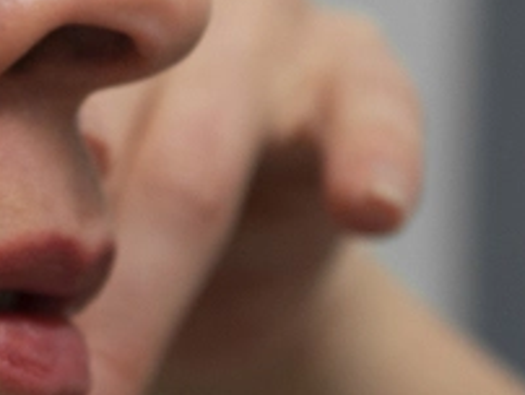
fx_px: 4328
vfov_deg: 5.2
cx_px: -86
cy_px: 140
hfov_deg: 6.9
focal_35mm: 285
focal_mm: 40
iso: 400
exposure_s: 1/40
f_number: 2.8
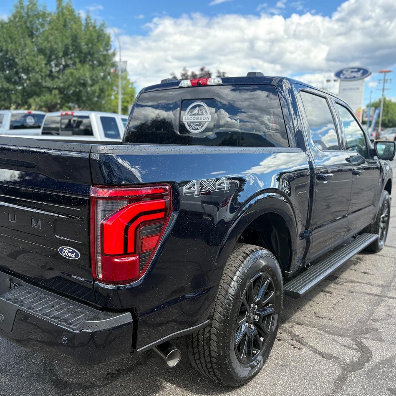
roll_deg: -1.5
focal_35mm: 31
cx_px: 177
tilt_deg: -9.6
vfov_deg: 52.5
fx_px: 401
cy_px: 199
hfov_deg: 52.4
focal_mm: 5.96
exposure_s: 1/830
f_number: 1.6
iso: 64
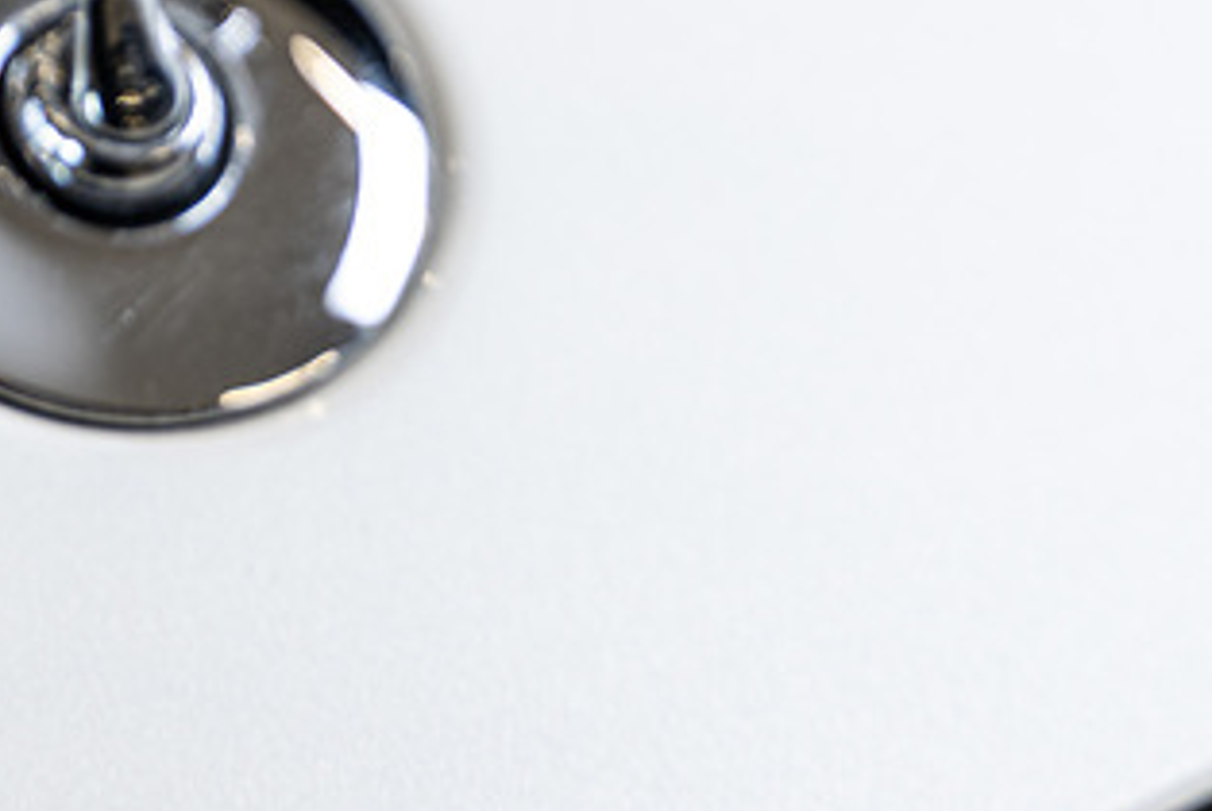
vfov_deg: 5.6
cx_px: 68
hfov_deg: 8.4
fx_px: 8222
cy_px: -452
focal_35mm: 244
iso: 250
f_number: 2.8
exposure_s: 1/200
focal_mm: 75
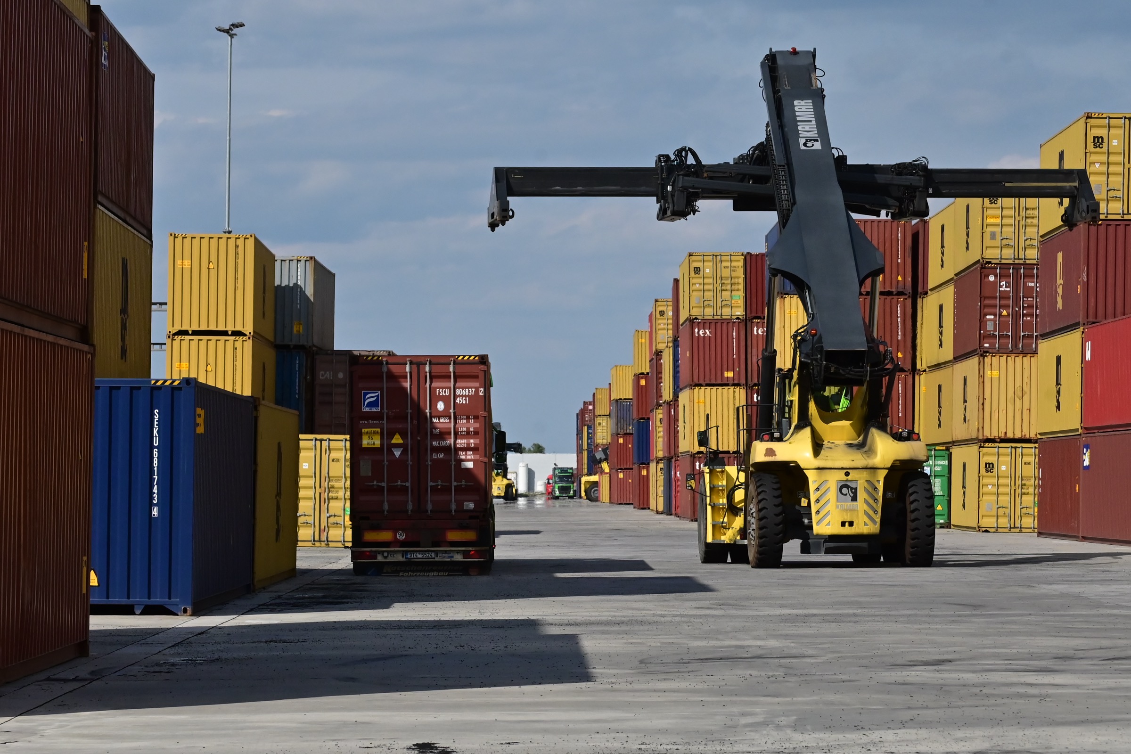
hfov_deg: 13.7
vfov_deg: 9.1
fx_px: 4712
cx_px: 566
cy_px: 377
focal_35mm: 150
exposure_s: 1/8000
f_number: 10
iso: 1600
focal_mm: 100
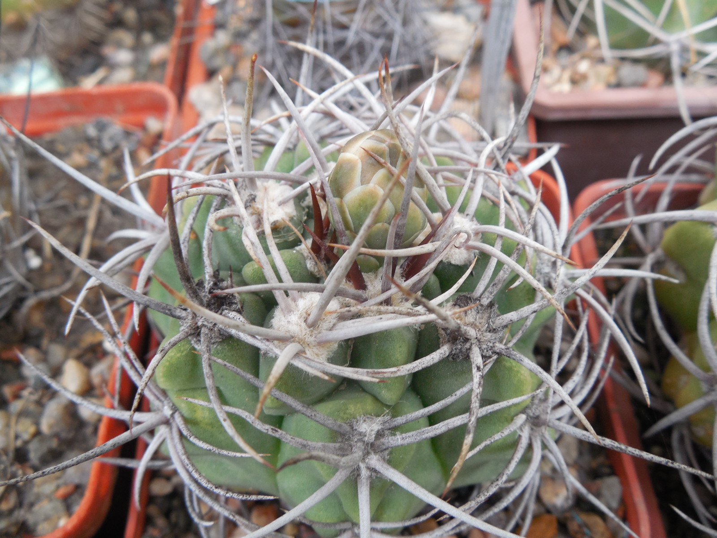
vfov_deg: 45.4
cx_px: 358
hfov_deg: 58.4
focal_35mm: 31
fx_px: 642
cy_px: 269
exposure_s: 1/30
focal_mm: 5.6
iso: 180
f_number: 3.6
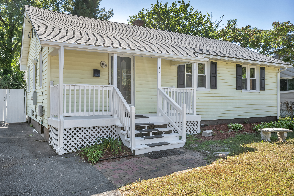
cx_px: 147
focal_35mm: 27
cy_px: 98
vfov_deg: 47.9
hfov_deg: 67.4
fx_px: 220
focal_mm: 27
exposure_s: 1/500
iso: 320
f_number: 7.1
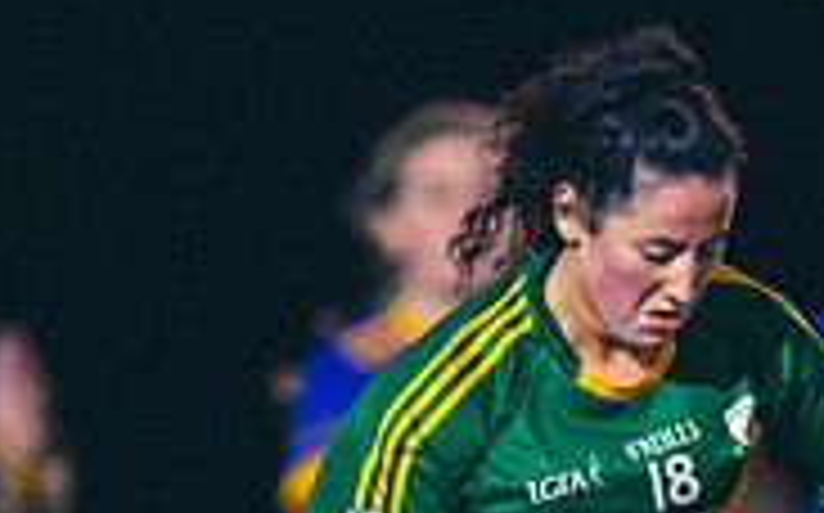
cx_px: 800
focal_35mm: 1470
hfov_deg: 1.4
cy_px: 883
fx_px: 32981
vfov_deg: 0.9
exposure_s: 1/500
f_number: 2.8
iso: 5000
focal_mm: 400
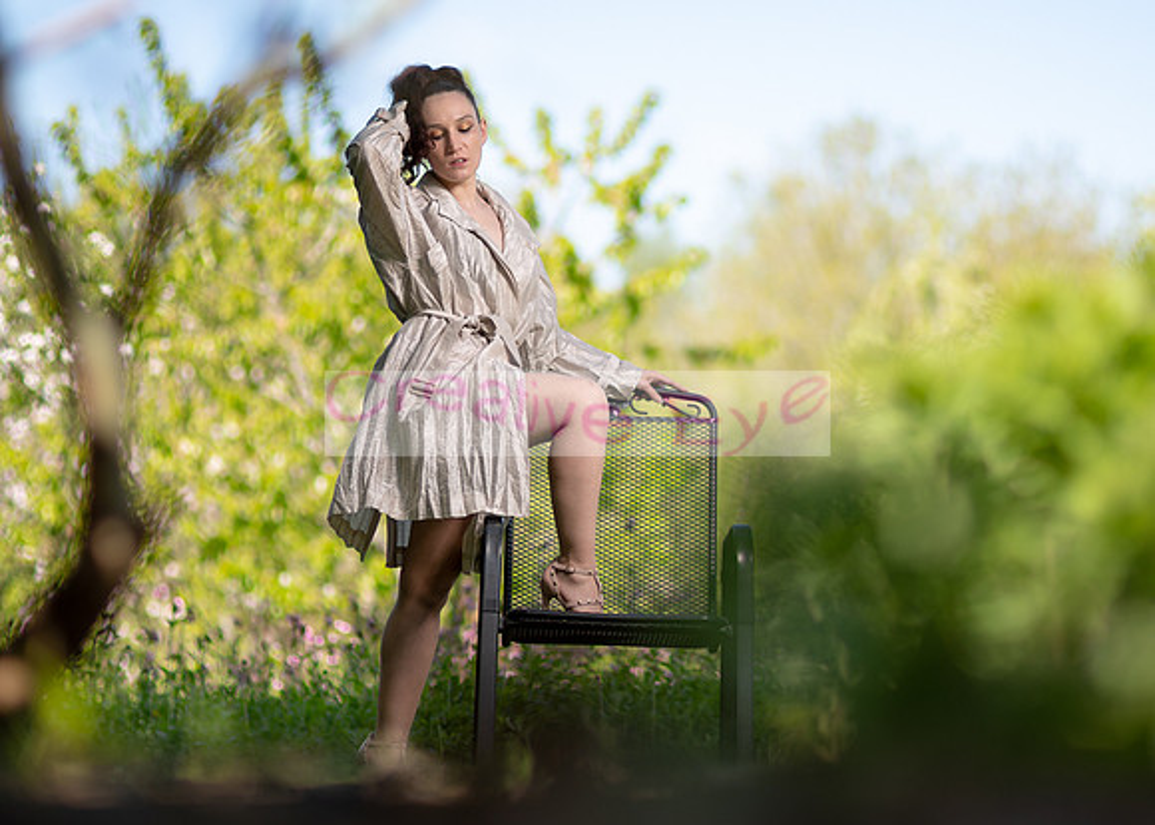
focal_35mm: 137
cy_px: 406
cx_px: 625
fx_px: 4482
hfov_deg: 14.7
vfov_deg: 10.5
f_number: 1.4
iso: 100
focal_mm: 85
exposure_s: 1/3200
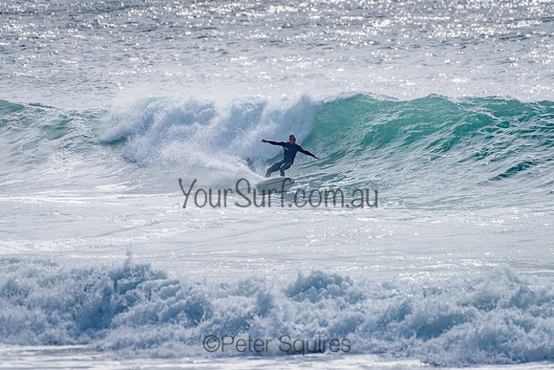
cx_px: 276
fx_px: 9422
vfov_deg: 2.2
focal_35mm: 612
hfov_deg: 3.4
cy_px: 143
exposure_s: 1/2000
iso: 64
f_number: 6.3
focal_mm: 500
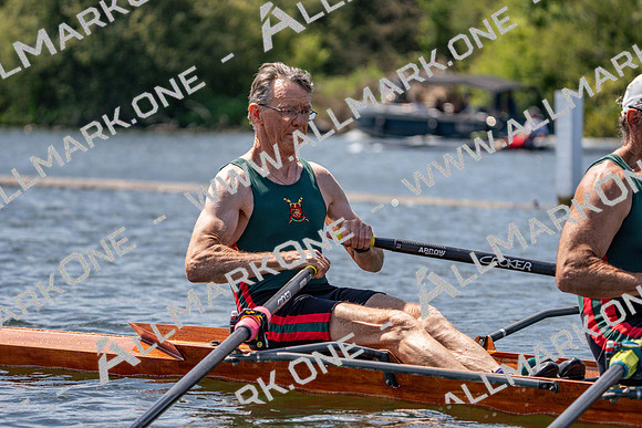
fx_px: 3853
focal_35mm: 216
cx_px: 321
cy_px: 214
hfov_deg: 9.5
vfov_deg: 6.4
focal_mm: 216
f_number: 5.6
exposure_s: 1/2000
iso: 250
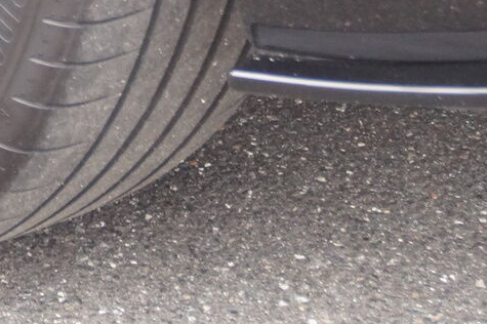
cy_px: -326
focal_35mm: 364
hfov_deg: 5.6
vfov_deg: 3.7
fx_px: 4921
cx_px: -190
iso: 1000
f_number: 5
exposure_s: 1/100
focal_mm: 60
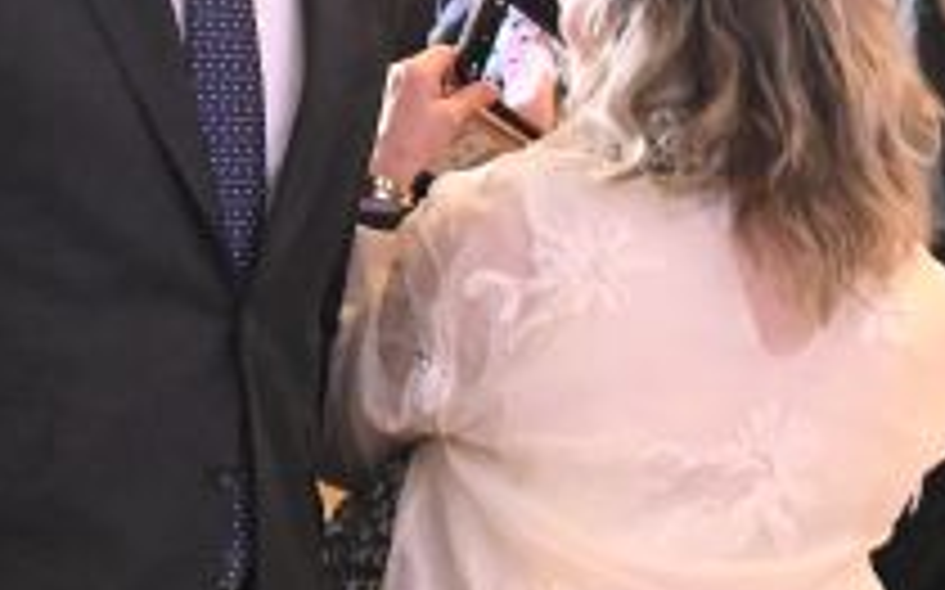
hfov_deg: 8.2
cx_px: -18
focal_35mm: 256
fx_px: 6590
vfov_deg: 5.1
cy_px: 79
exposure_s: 1/250
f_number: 4.5
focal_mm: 66
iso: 22800
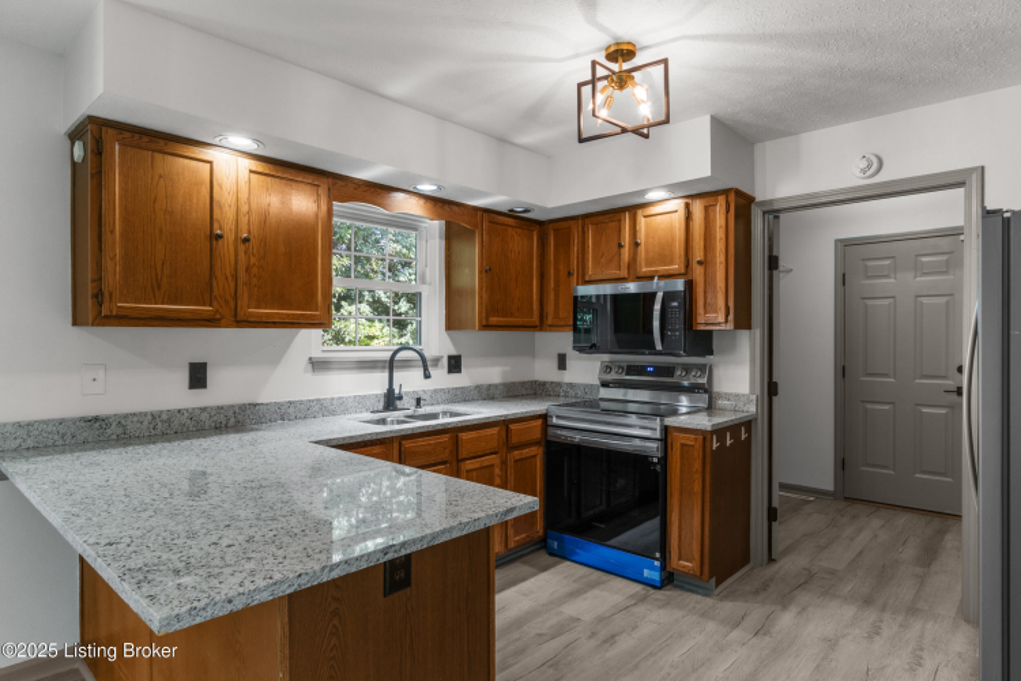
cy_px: 340
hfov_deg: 85.4
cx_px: 510
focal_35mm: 20
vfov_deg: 63.2
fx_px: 553
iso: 400
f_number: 8
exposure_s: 1/2.5
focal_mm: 13
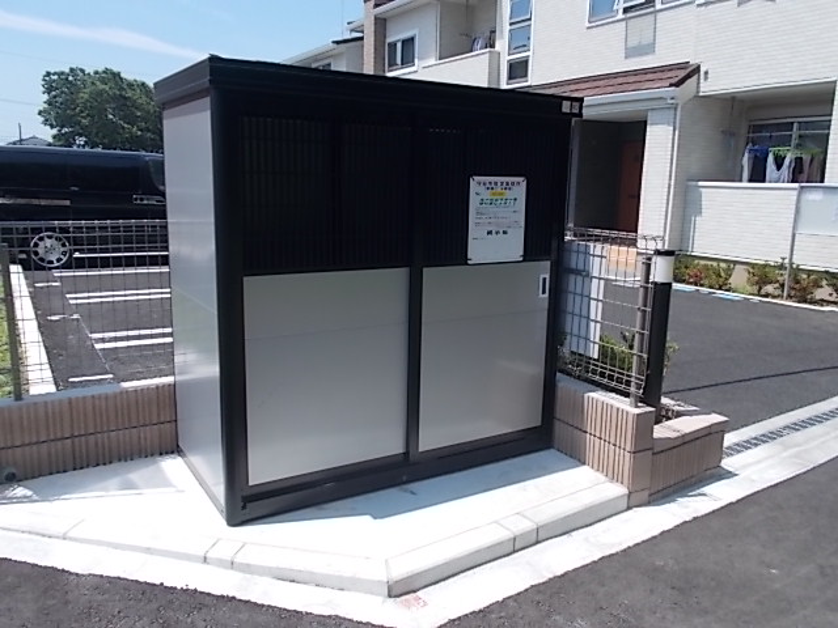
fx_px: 726
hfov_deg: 60.0
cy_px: 314
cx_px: 419
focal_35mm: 30
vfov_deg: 46.8
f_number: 8.6
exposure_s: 1/100
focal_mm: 5.3
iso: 80
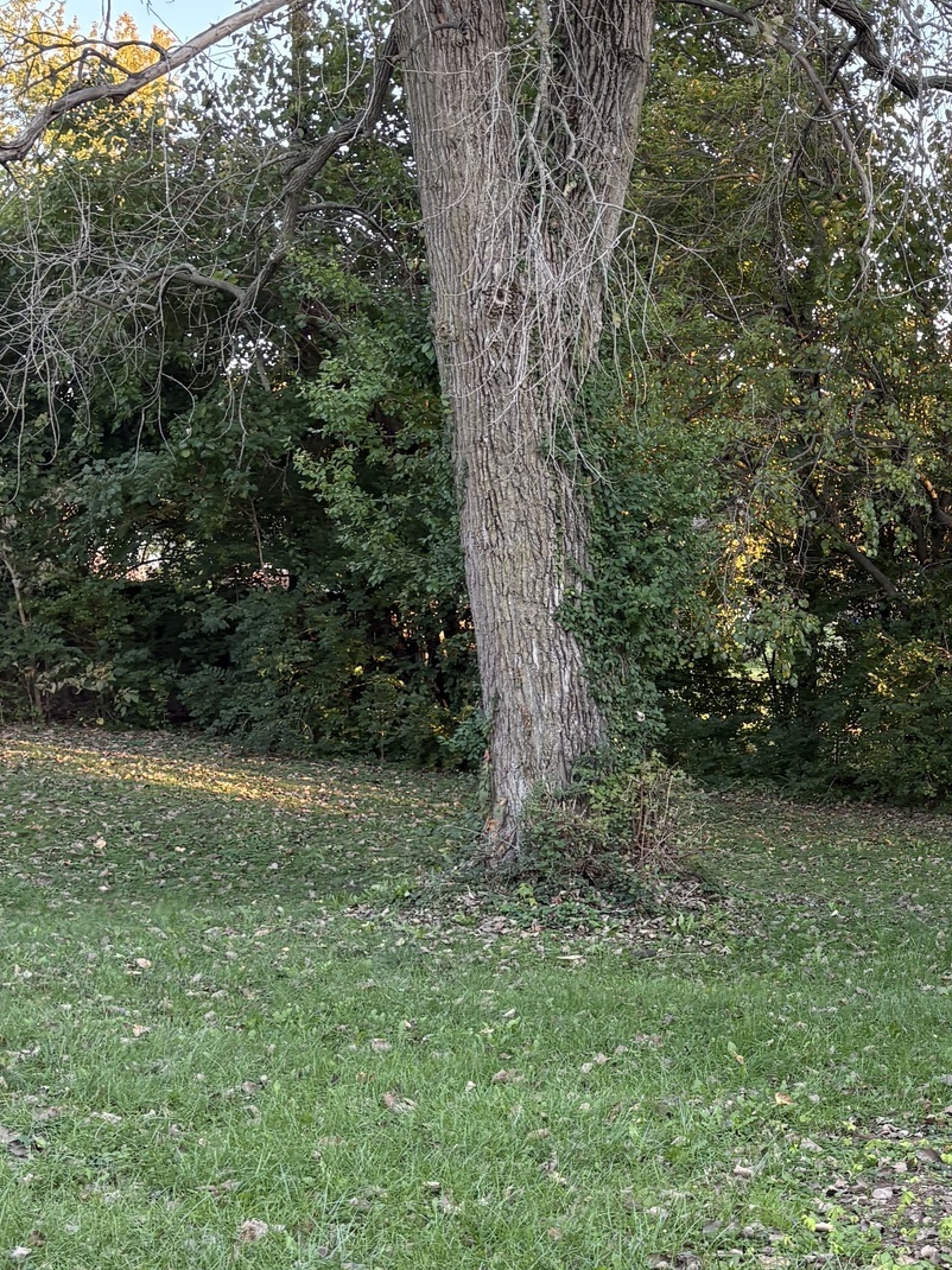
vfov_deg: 34.1
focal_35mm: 56
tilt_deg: -3.7
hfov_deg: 25.4
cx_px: 838
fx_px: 2054
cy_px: 825
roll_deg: +1.1
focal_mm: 5.96
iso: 80
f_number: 1.6
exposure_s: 1/122
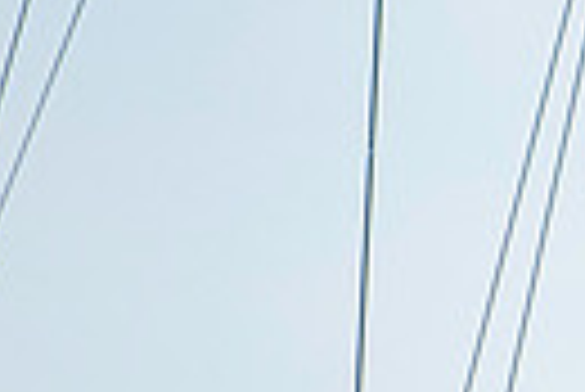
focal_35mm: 2704
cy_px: 633
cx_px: 1030
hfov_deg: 0.8
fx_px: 43989
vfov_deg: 0.5
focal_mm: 400
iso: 400
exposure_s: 1/3200
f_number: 5
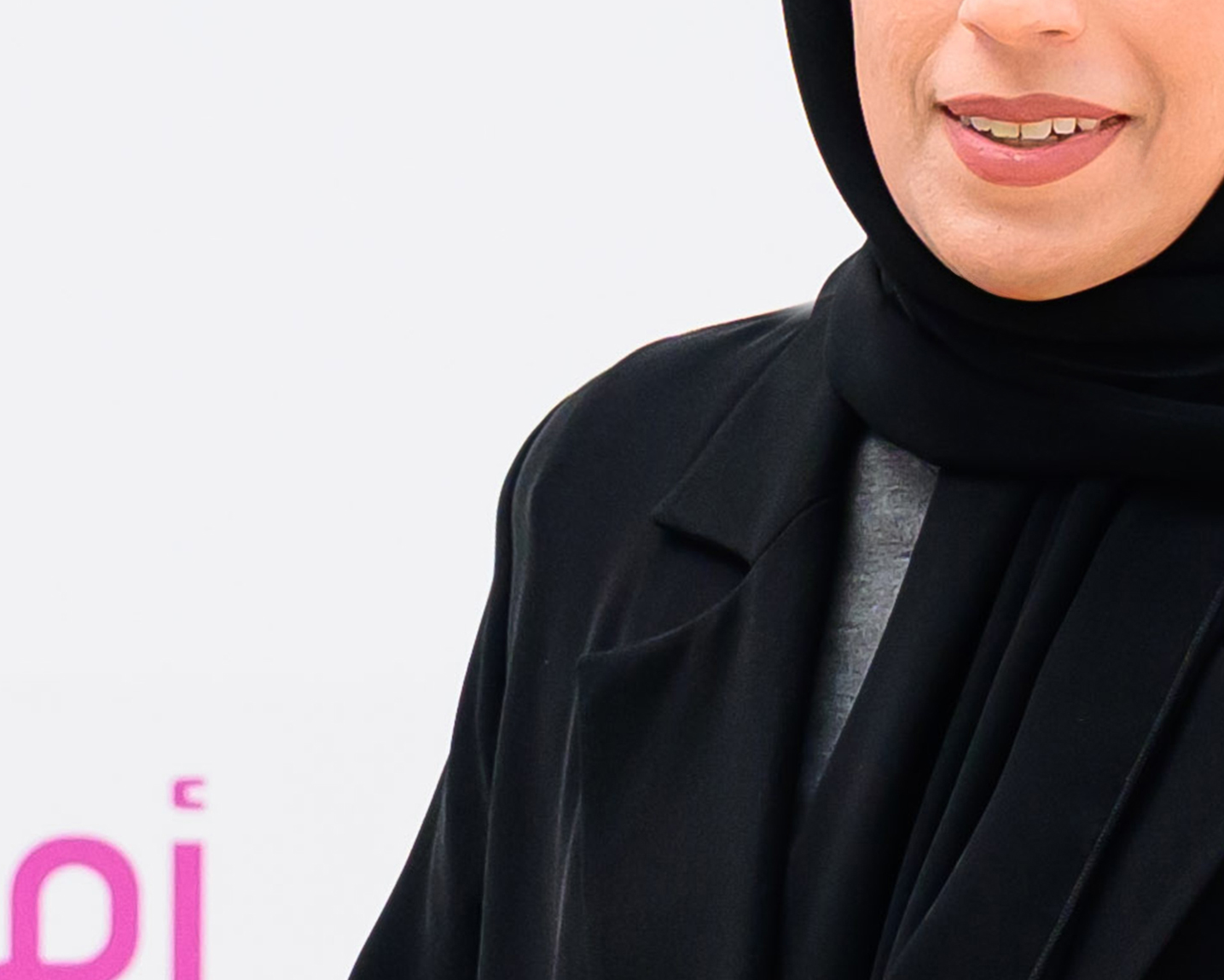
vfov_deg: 2.4
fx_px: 23474
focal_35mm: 648
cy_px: 1034
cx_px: -351
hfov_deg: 3.0
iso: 1000
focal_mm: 120
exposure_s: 1/500
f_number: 4
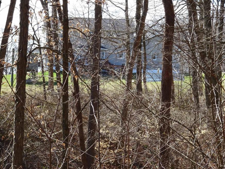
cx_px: 132
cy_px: 90
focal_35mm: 154
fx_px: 1001
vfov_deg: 9.6
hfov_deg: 12.8
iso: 100
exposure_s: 1/160
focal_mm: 22.38
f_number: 5.6
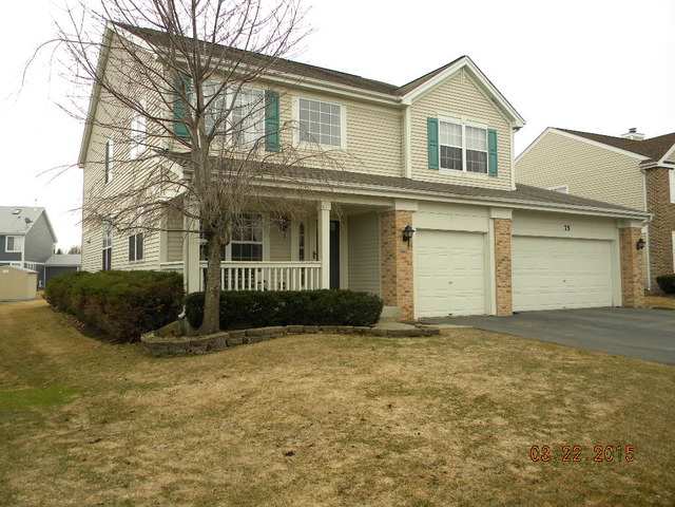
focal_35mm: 28
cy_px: 254
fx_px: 546
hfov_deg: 63.4
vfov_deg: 49.7
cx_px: 338
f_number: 3.5
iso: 80
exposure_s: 1/257
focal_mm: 5
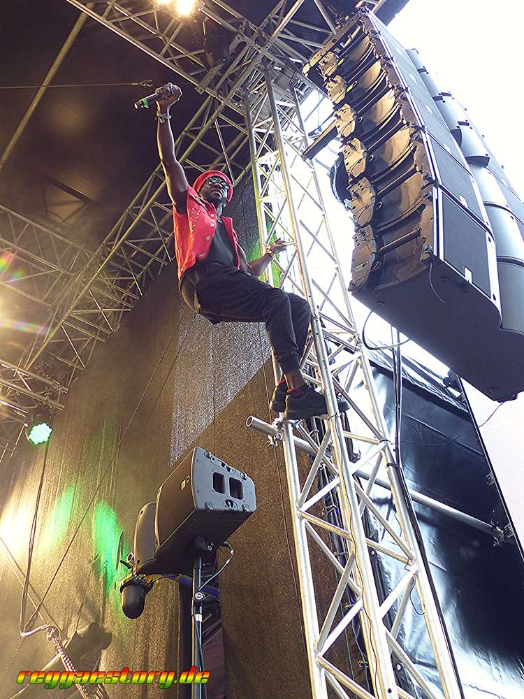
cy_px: 350
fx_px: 505
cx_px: 262
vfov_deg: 69.4
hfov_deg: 54.9
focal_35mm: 25
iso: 200
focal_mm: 4.5
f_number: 2.8
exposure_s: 1/60
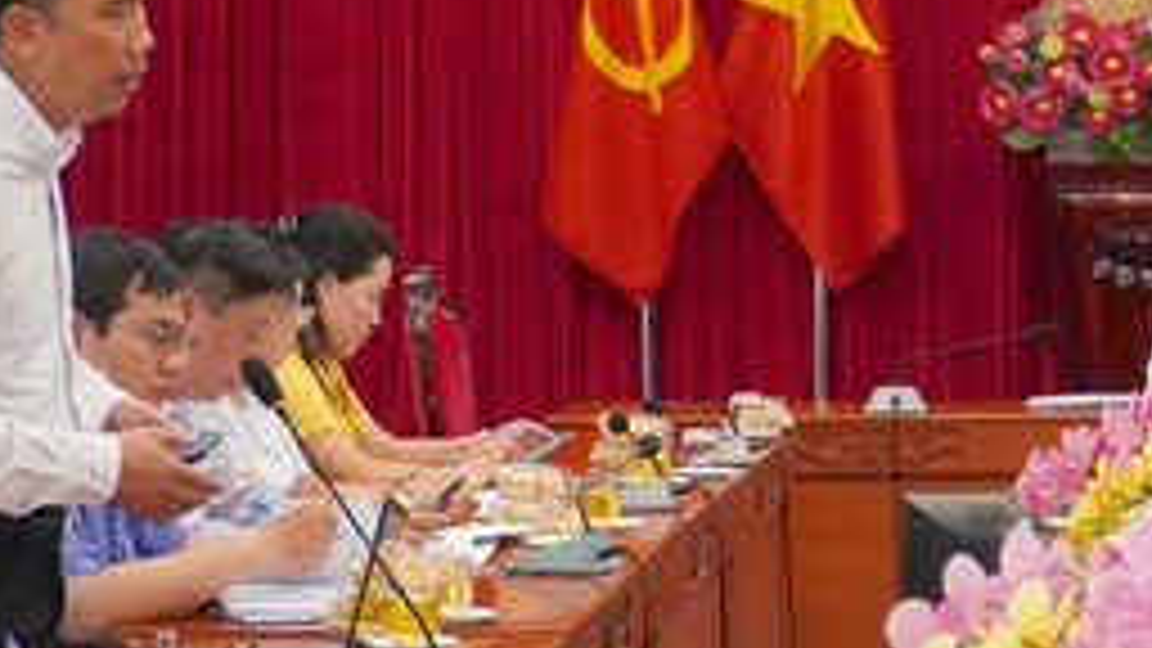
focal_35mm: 153
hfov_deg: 13.9
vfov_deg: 7.9
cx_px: 1022
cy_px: 385
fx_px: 4683
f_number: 4
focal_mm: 39
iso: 4000
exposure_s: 1/200
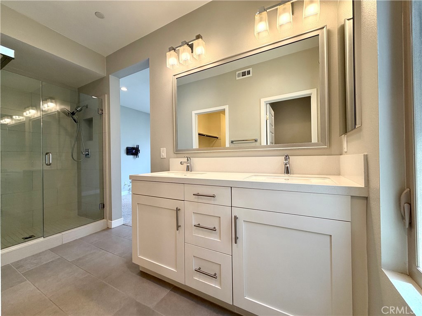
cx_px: 211
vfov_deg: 85.7
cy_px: 158
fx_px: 171
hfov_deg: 102.1
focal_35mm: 14
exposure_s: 1/120
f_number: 2.2
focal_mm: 2.22
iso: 80
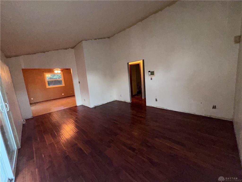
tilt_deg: -8.7
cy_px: 91
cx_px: 121
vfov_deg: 85.7
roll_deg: +4.9
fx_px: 98
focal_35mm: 14
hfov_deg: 102.1
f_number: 2.2
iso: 400
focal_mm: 2.22
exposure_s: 1/60
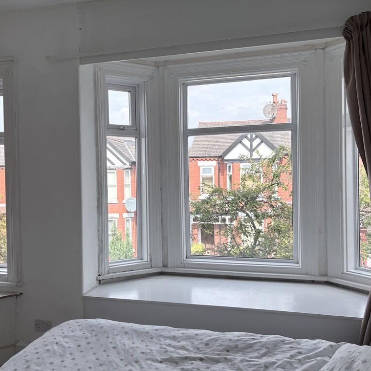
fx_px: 376
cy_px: 187
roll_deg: +2.0
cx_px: 151
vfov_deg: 52.5
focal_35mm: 31
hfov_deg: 52.2
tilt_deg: +0.0
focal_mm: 5.96
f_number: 1.6
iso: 64
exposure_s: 1/1117
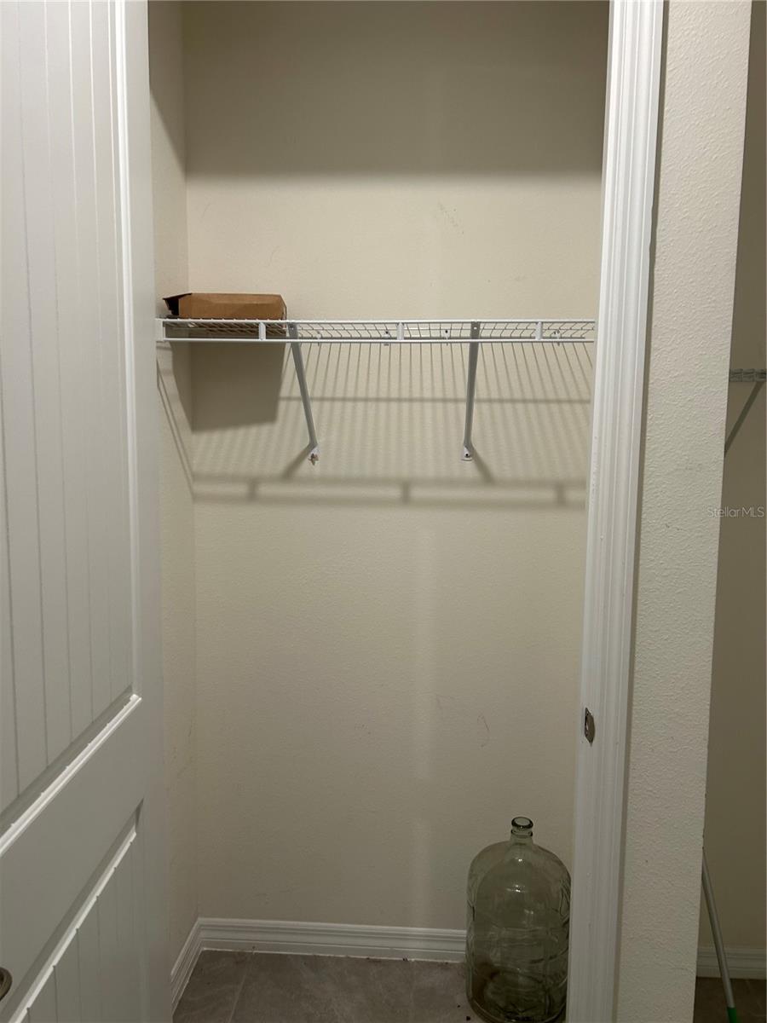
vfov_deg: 67.3
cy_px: 512
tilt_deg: -7.4
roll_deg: +0.7
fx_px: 768
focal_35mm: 26
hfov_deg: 53.1
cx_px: 384
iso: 80
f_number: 1.5
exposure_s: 1/60
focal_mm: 5.7
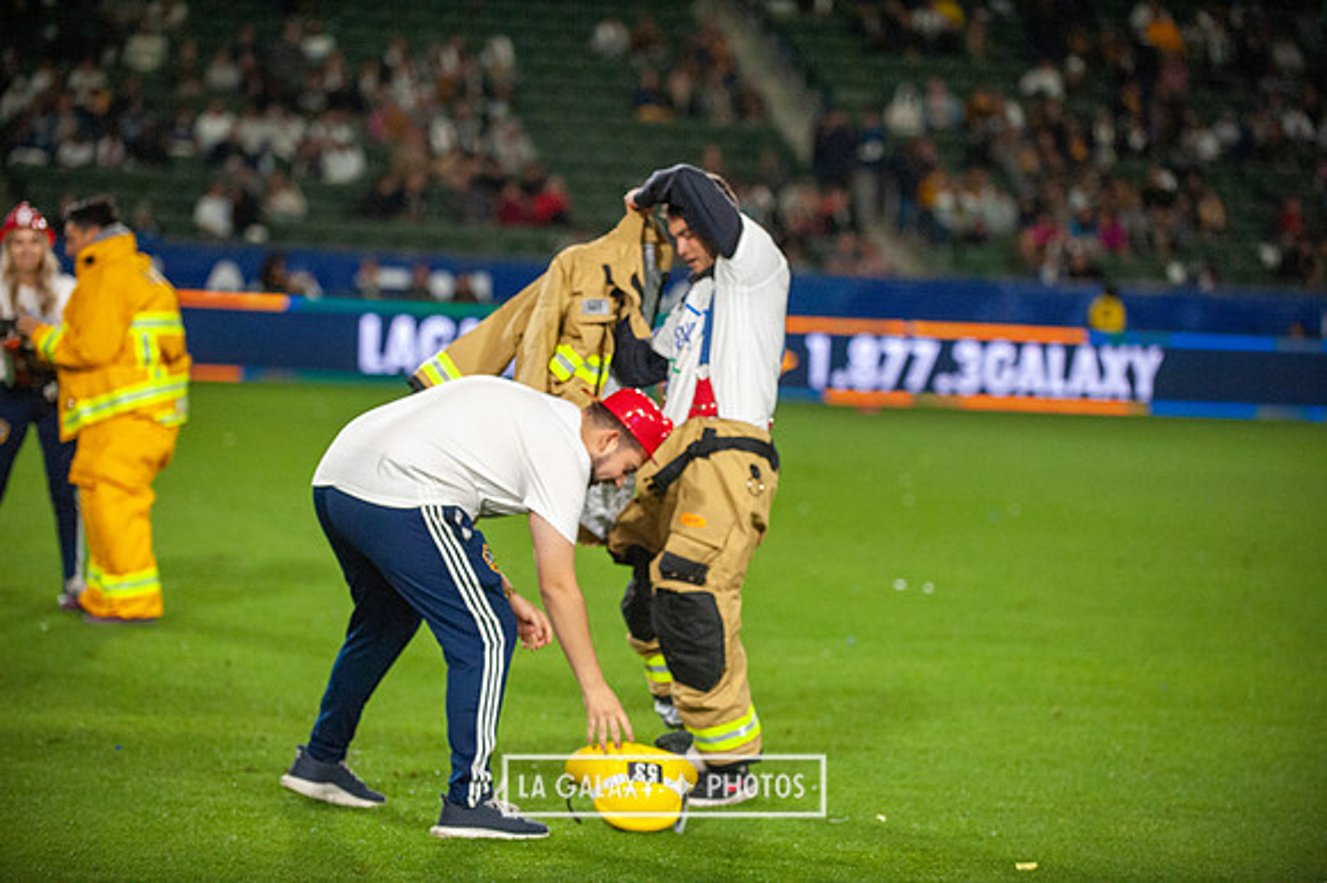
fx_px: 4789
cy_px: 442
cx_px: 664
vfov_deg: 10.5
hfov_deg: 15.8
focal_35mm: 130
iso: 3200
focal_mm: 130
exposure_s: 1/2500
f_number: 2.8
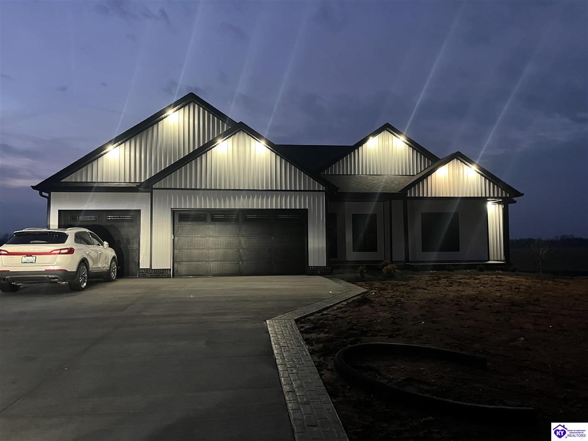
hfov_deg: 67.3
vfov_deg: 53.1
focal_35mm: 26
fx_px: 442
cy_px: 220
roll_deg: +1.5
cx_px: 294
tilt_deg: +2.2
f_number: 1.6
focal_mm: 5.1
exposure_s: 1/30
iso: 640
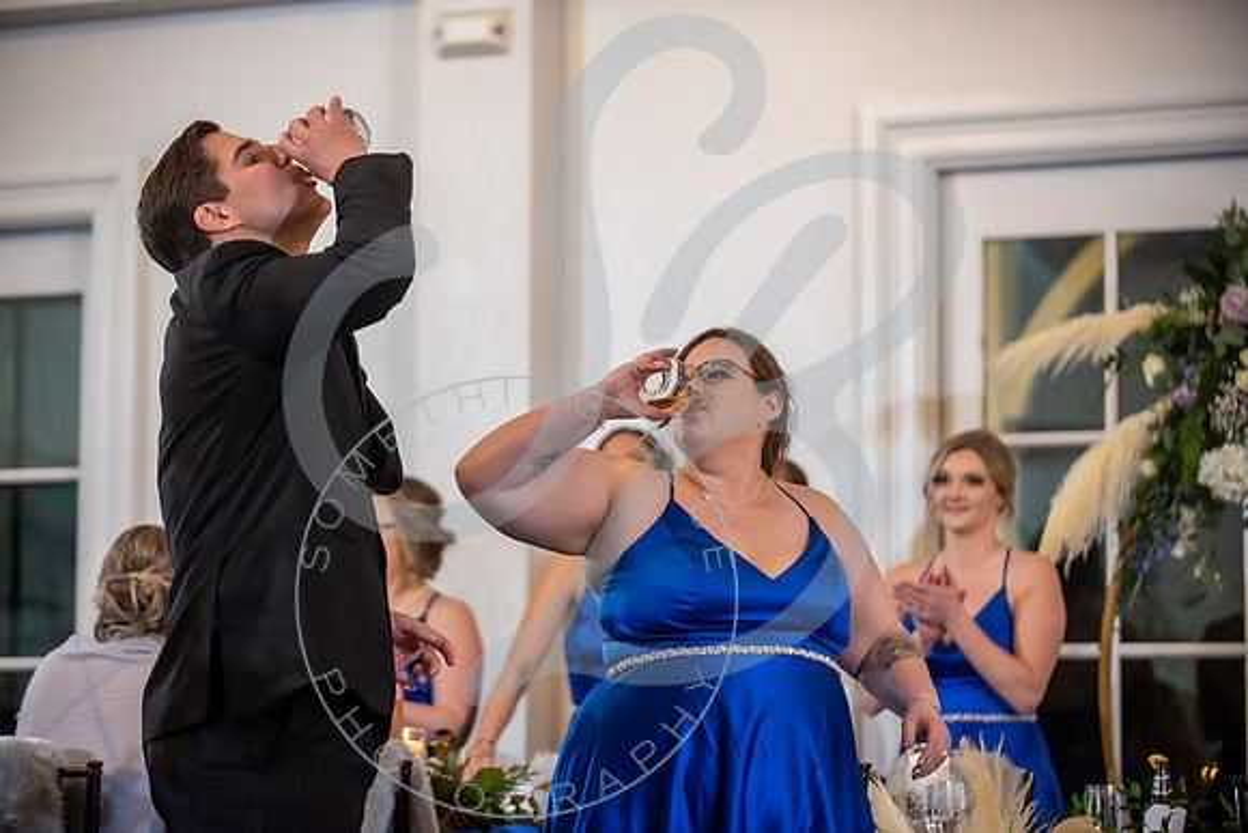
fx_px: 3824
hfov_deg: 18.5
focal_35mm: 110
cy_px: 416
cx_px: 606
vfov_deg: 12.4
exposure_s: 1/200
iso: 2000
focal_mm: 105
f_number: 2.8
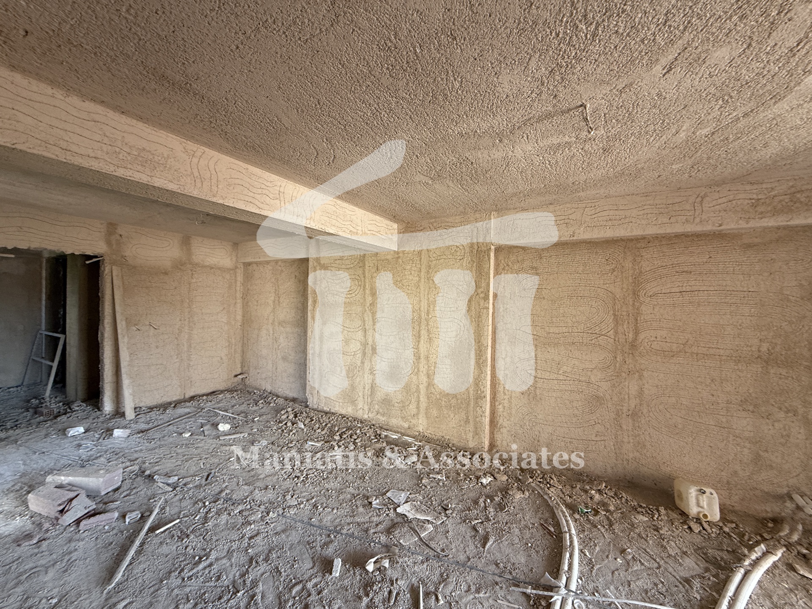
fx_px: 328
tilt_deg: +0.0
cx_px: 406
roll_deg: -2.4
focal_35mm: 14
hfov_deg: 102.1
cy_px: 304
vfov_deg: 85.7
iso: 125
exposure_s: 1/99
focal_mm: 2.22
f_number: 2.2
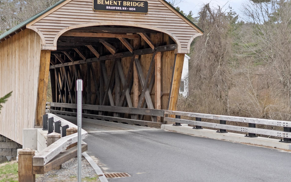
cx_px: 139
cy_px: 91
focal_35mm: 67
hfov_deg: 30.6
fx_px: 531
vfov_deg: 19.4
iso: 640
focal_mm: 50
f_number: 1.8
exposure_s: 1/1250
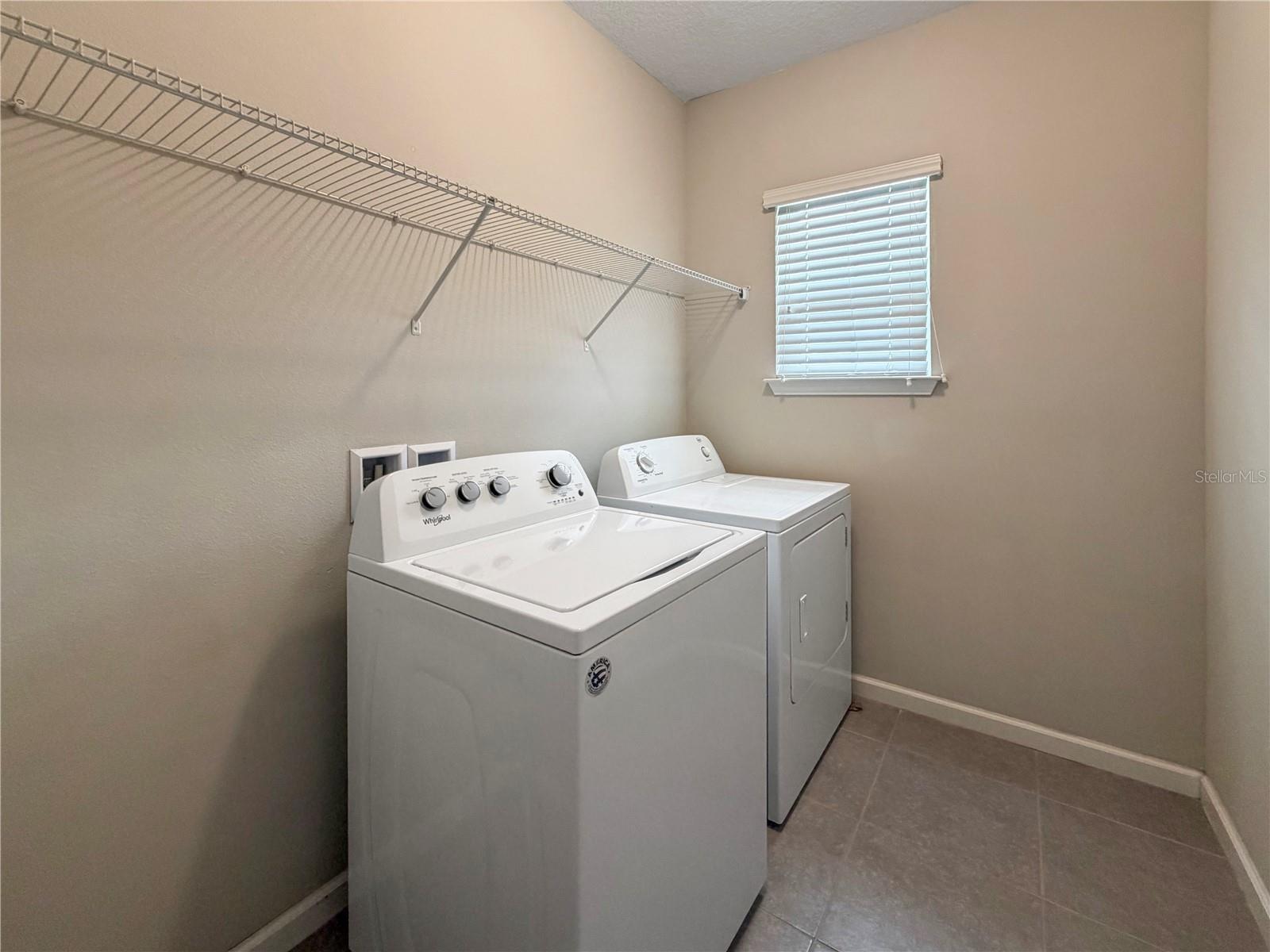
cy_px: 476
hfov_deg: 102.1
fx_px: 514
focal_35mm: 14
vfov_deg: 85.7
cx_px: 635
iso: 320
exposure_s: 1/120
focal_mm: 2.22
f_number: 2.2
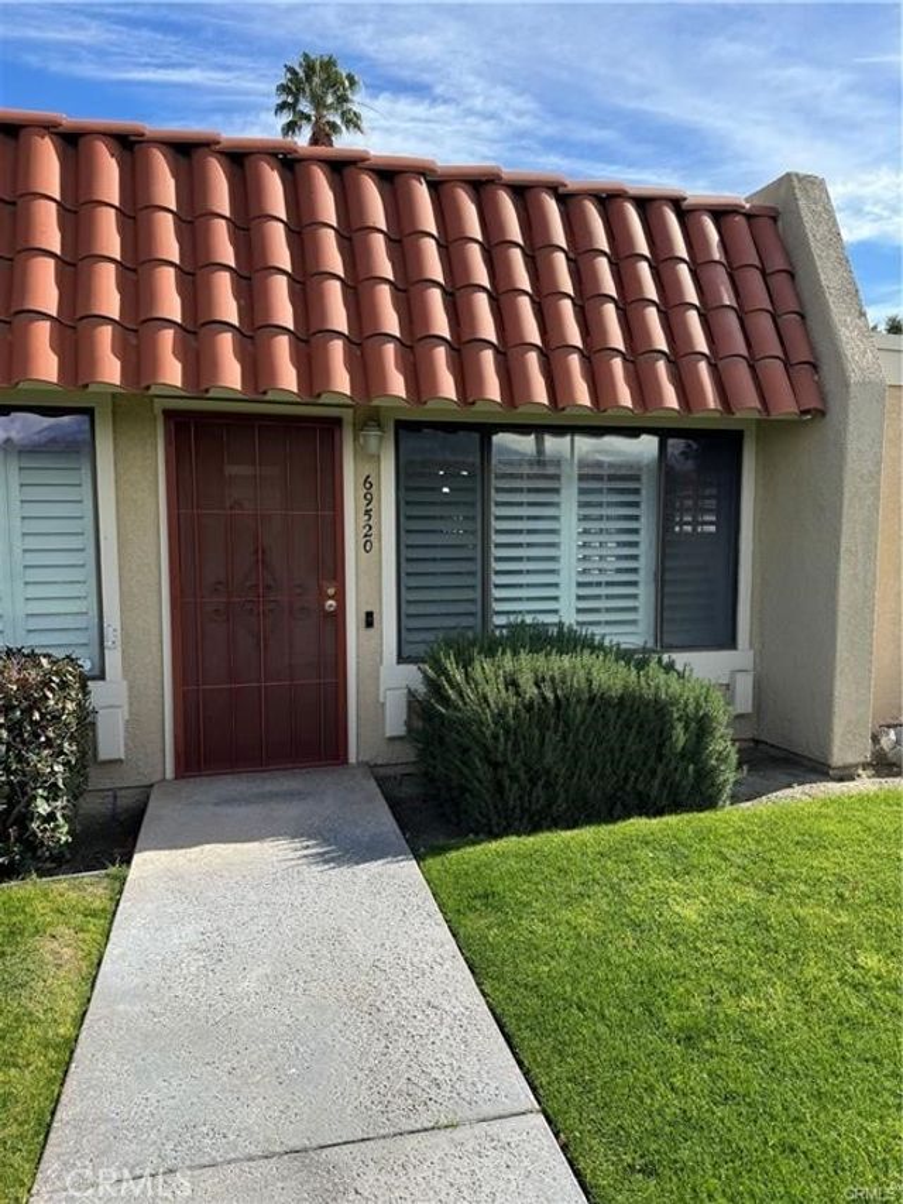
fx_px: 835
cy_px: 602
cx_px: 452
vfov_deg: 71.6
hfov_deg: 56.8
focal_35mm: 24
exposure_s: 1/2506
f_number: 1.78
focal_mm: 6.86
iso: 80
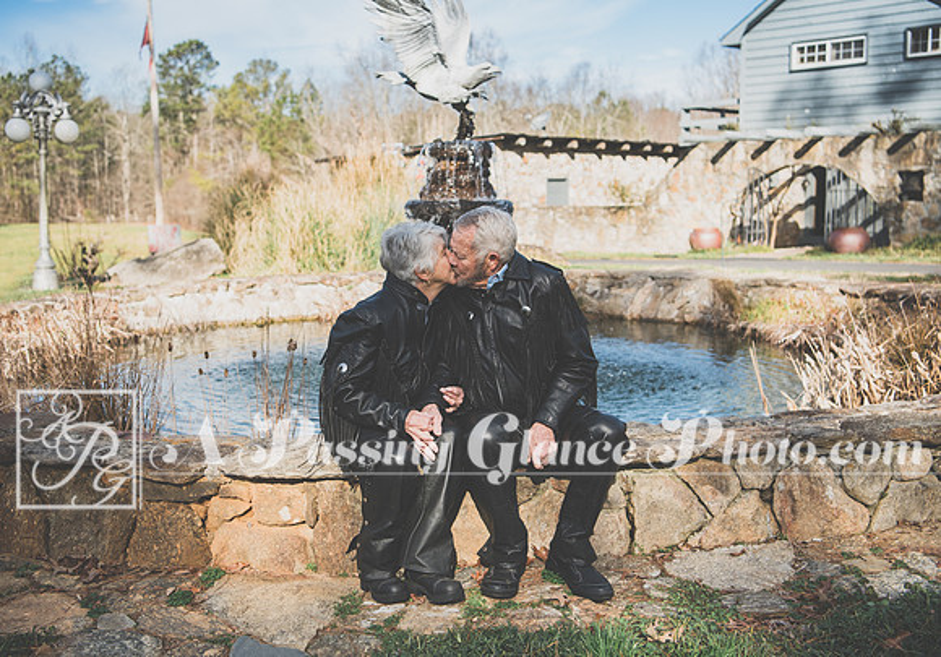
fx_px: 1130
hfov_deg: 45.2
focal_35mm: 43
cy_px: 300
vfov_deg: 32.4
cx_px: 477
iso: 400
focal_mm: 38
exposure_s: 1/2500
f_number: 3.2
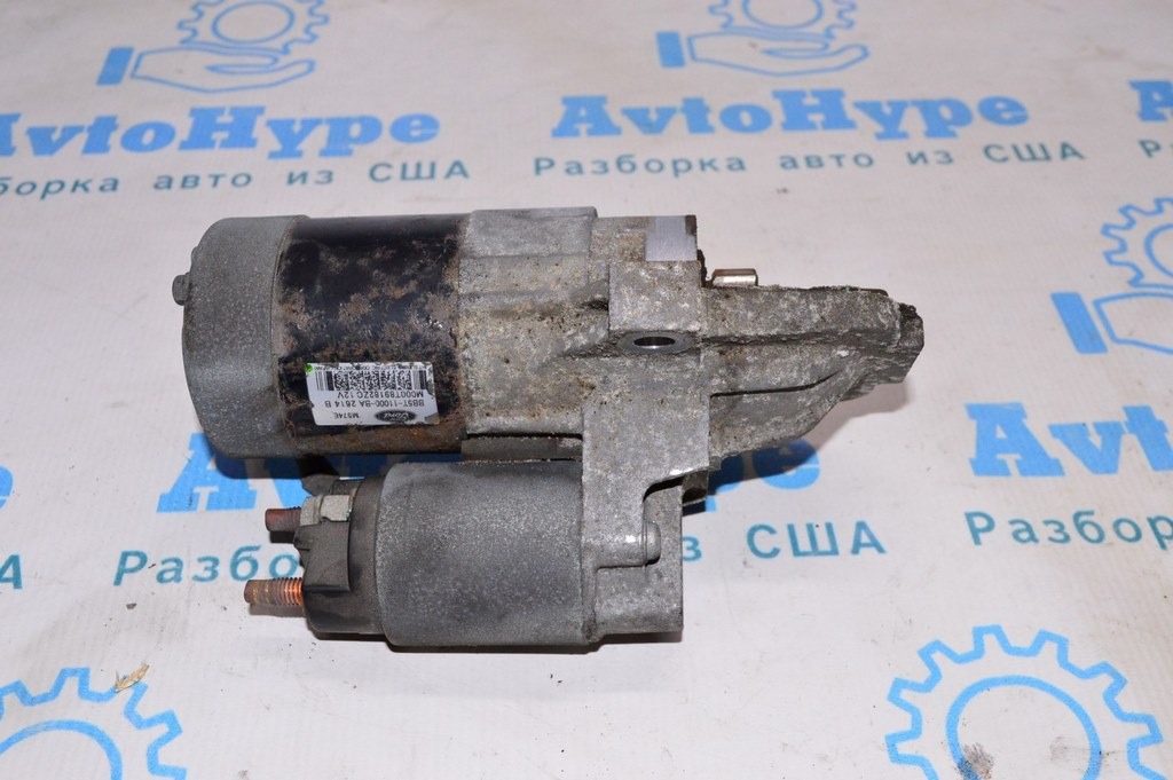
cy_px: 390
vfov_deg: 34.2
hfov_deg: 49.6
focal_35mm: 39
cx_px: 586
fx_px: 1270
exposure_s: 1/200
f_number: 8
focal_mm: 26
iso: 1600
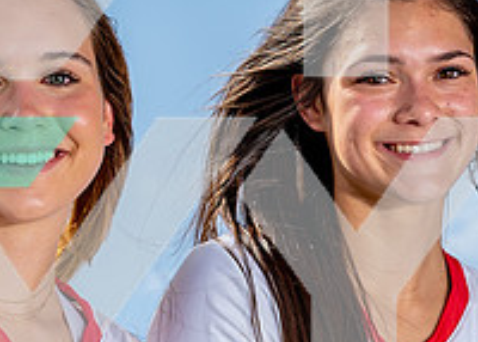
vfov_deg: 7.8
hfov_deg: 10.8
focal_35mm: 184
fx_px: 2499
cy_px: 348
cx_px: 468
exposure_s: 1/125
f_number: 8
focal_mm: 48
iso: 100
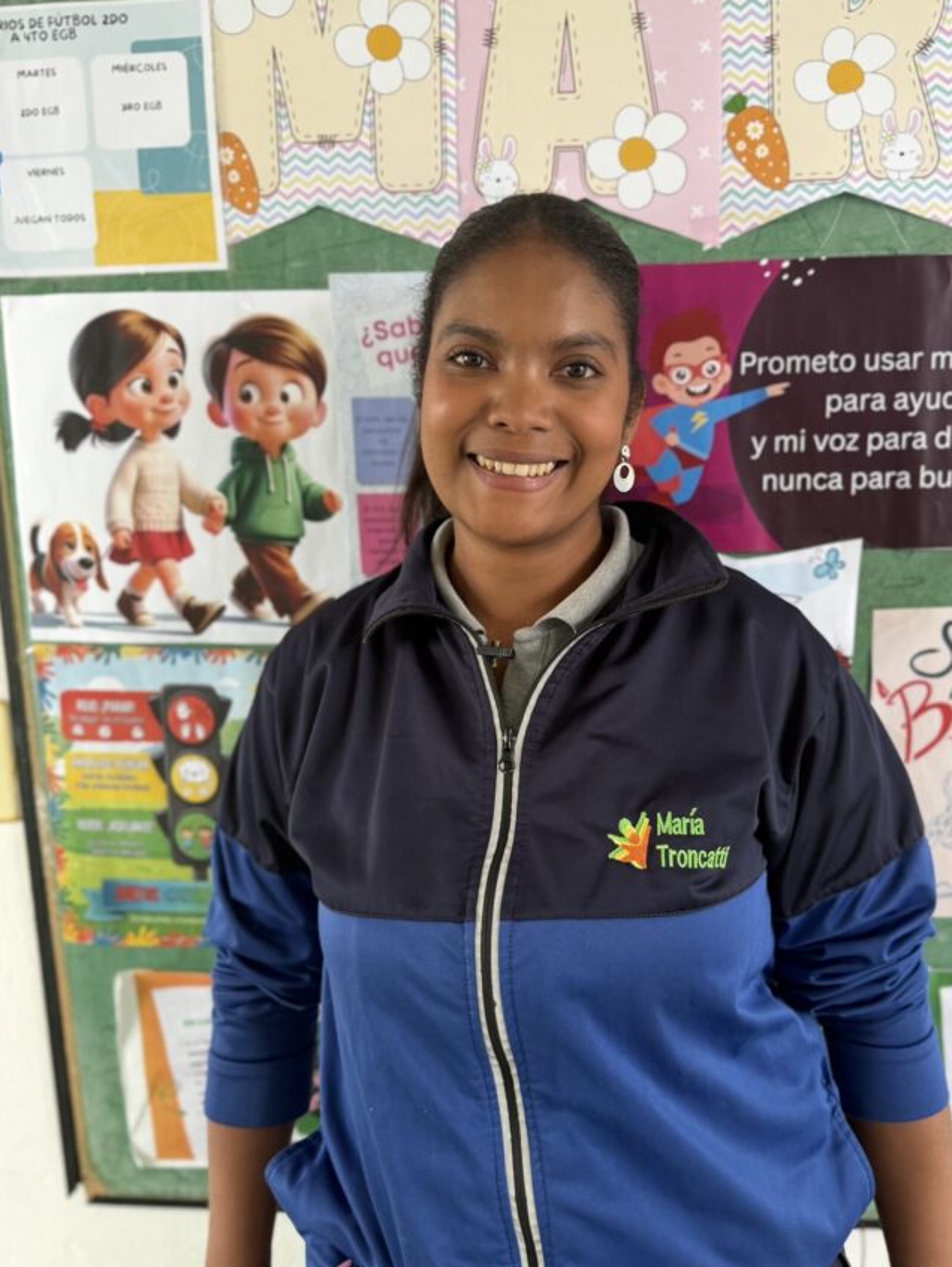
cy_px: 643
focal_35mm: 29
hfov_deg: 48.0
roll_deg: +0.3
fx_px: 1063
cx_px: 569
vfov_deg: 61.6
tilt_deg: -8.0
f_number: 1.78
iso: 200
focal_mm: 6.76
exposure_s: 1/121
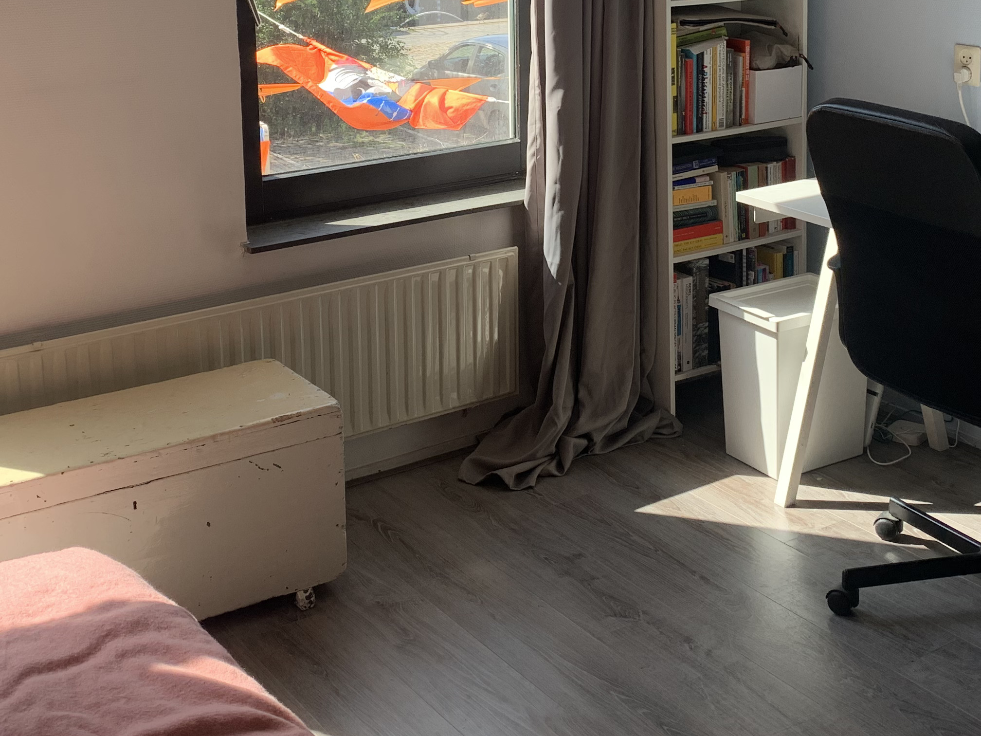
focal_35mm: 52
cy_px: 98
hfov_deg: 36.8
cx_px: 537
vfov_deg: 27.2
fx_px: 1474
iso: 25
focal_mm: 4.25
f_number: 1.8
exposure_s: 1/297
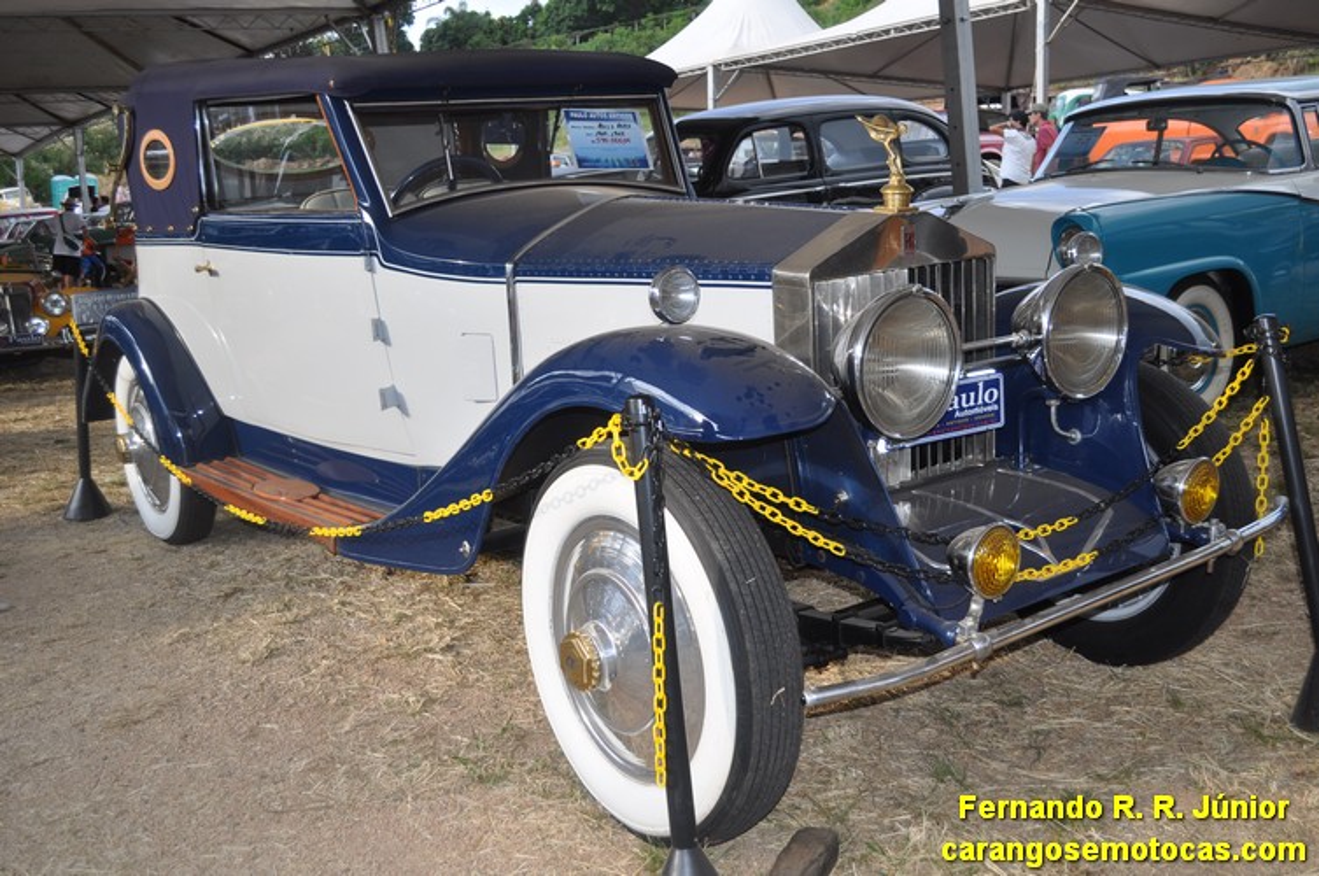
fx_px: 1317
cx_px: 660
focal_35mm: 36
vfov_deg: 36.8
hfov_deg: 53.2
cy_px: 438
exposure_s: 1/200
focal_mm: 24
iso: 200
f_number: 4.8
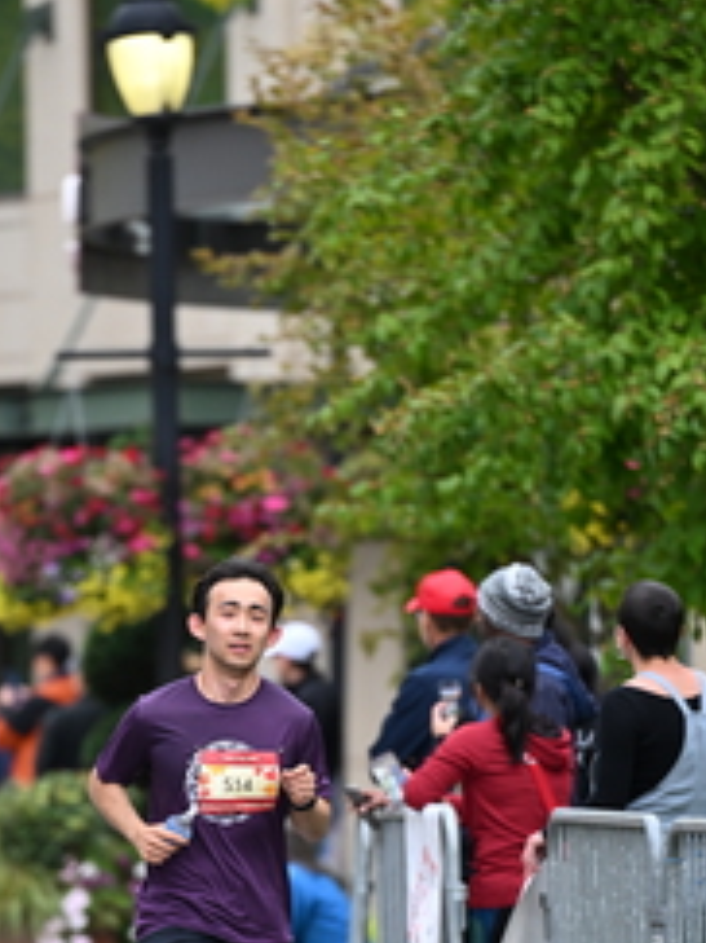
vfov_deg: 4.6
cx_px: 266
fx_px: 11840
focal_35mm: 435
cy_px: 714
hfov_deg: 3.4
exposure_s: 1/2000
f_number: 2.8
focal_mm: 200
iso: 640
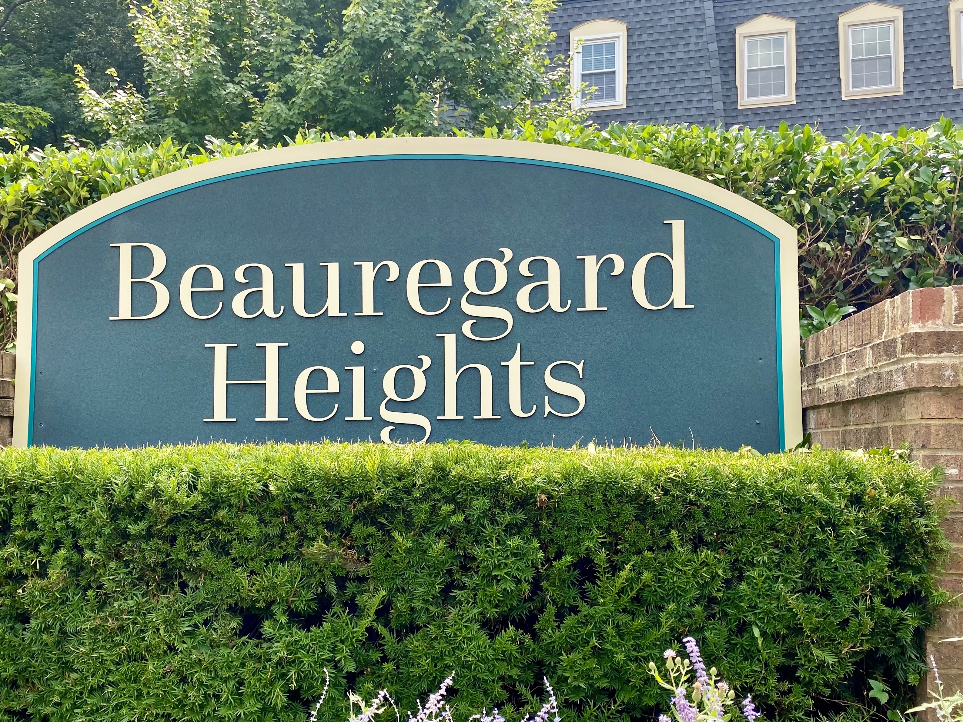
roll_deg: -0.5
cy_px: 412
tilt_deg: +4.4
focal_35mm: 33
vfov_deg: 42.8
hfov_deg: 55.3
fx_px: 918
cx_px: 461
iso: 32
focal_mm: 4.25
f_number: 1.8
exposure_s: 1/630
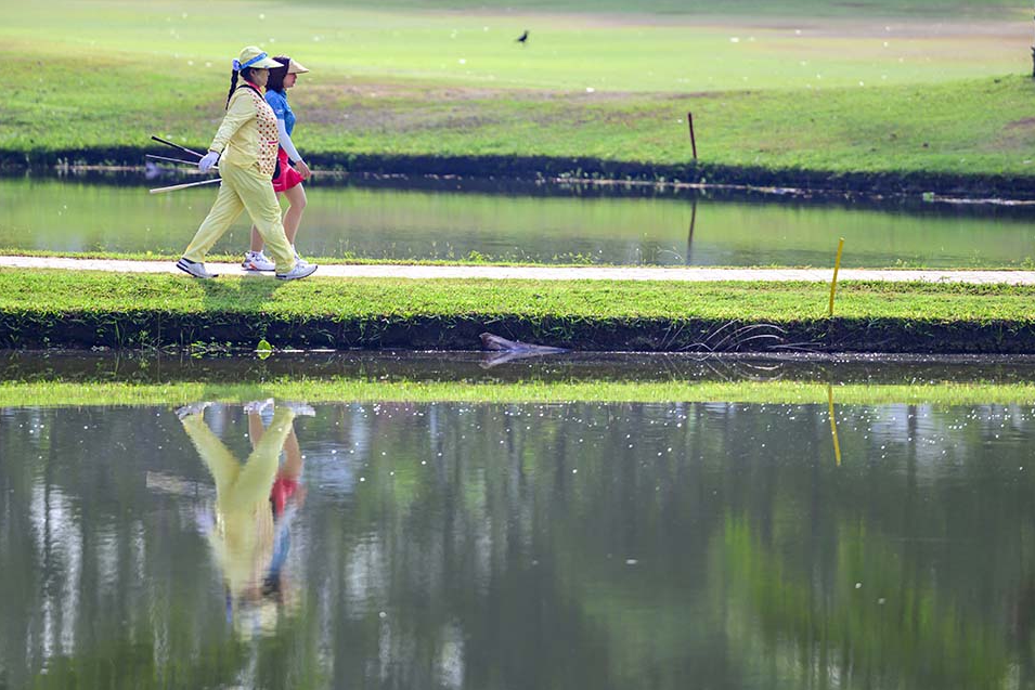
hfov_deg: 10.2
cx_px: 517
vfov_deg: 6.8
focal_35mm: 201
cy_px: 346
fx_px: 5779
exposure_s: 1/3200
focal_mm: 200
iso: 280
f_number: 2.8
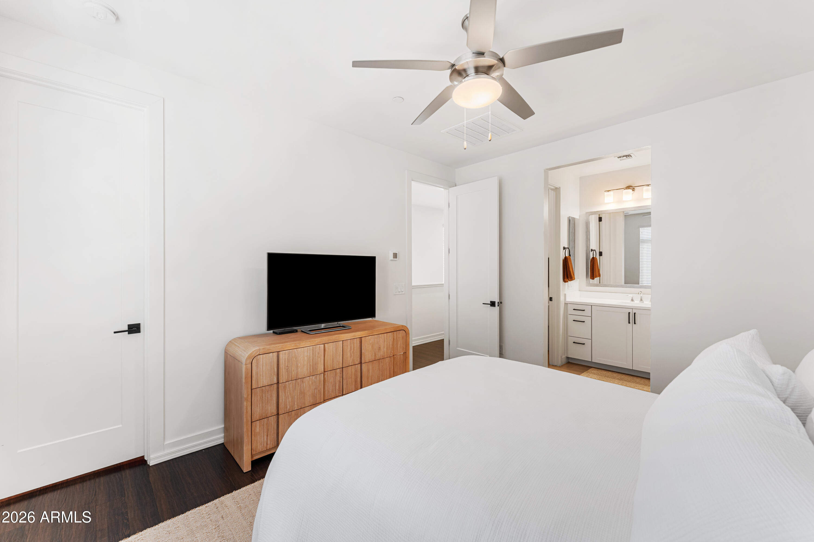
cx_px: 407
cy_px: 271
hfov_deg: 104.3
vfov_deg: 81.2
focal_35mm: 14
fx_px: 317
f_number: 8
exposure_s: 1
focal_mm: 14
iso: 80
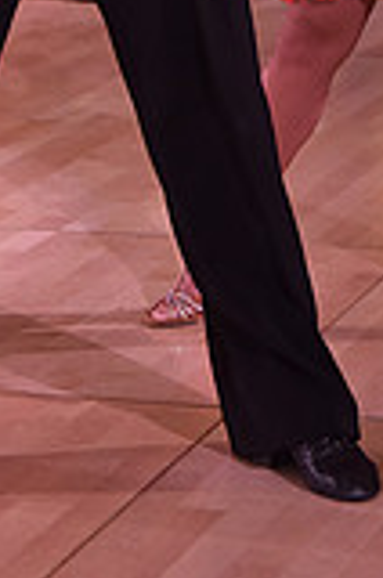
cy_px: -311
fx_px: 3029
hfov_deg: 7.2
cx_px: 287
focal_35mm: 189
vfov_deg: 10.5
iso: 1250
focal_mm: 52
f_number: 4.5
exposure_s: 1/250
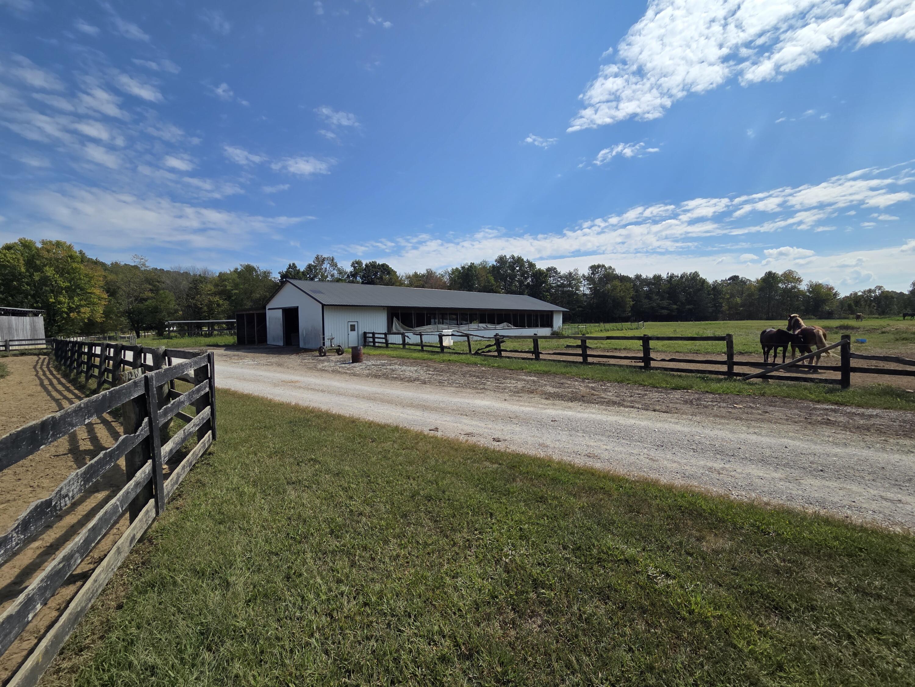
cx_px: 458
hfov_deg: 106.2
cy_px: 344
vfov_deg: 89.9
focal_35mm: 13
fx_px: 344
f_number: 2.2
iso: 50
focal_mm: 2.2
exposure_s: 1/3203
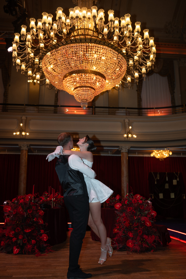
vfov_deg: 54.4
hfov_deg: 37.9
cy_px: 140
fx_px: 271
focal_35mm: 35
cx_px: 93
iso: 200
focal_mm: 35
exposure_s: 1/60
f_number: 2.5
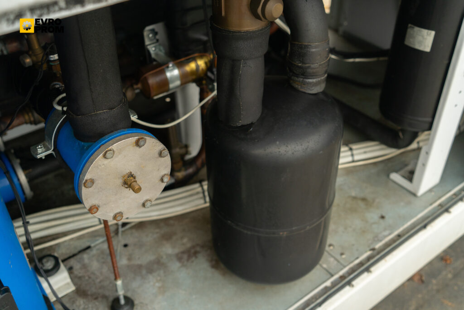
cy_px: 155
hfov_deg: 51.9
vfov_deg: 36.0
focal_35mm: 37
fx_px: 477
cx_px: 232
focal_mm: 37
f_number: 4
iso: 320
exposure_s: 1/60
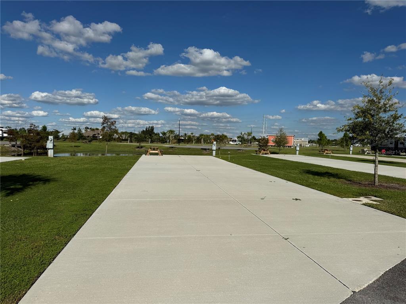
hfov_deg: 71.6
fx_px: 281
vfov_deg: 56.8
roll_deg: -1.7
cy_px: 152
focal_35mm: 24
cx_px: 203
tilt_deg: -1.9
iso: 80
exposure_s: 1/11905
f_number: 1.78
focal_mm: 6.76
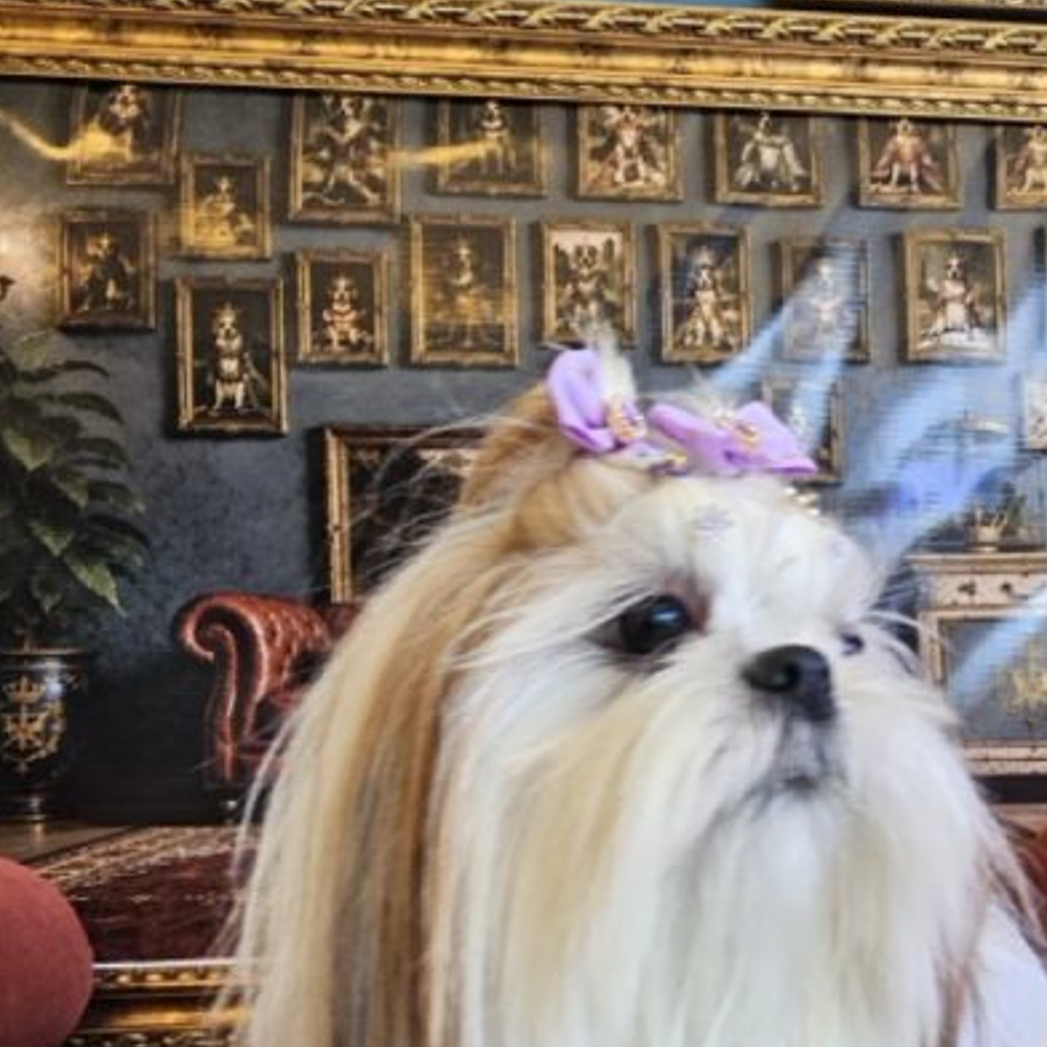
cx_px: 772
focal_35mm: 30
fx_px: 1027
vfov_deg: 51.8
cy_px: 780
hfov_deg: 51.9
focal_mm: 2.2
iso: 80
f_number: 2.2
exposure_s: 1/77.4
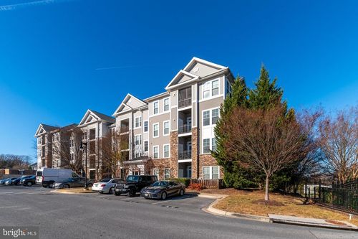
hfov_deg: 93.3
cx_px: 179
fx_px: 169
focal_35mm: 17
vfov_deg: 70.4
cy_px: 120
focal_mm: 17
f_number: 8
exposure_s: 1/400
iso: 100
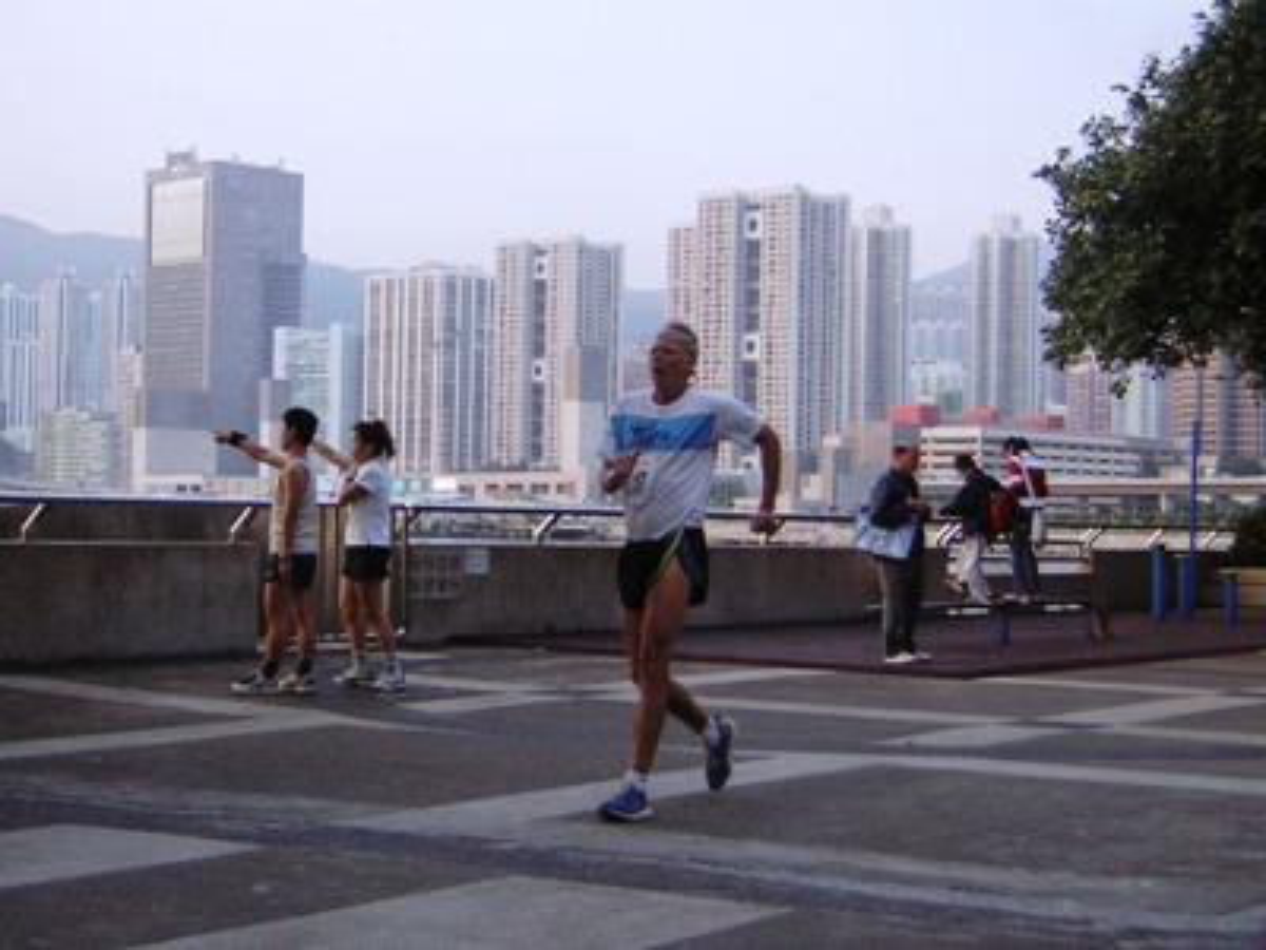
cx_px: 633
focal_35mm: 62
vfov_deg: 23.7
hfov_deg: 31.2
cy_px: 475
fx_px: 2268
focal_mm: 8.1
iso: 123
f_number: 3.4
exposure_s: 1/185
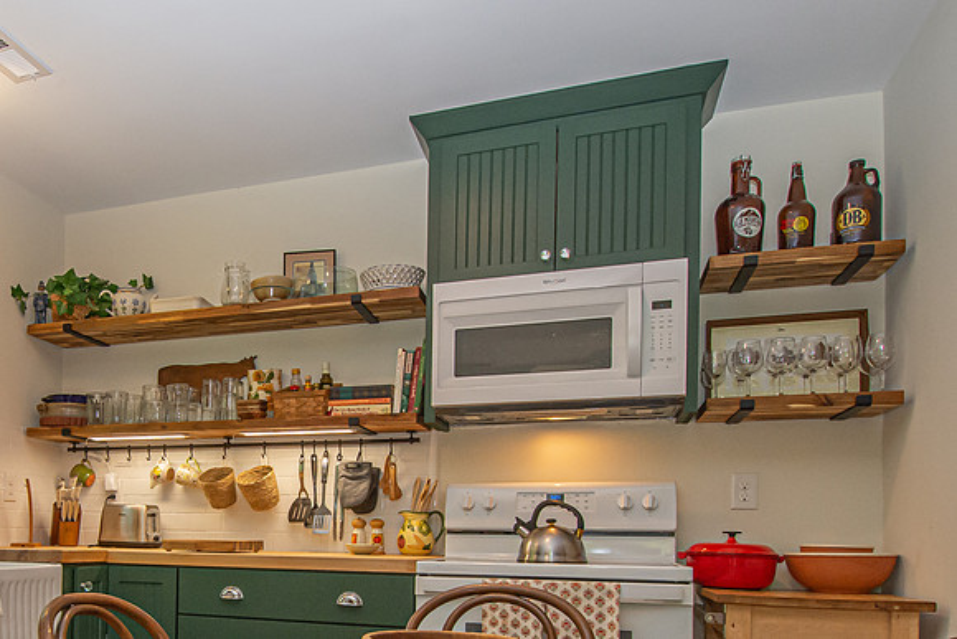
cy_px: 540
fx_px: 820
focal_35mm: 31
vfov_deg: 40.2
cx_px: 206
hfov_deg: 56.6
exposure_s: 1/60
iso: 1600
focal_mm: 10
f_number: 6.7
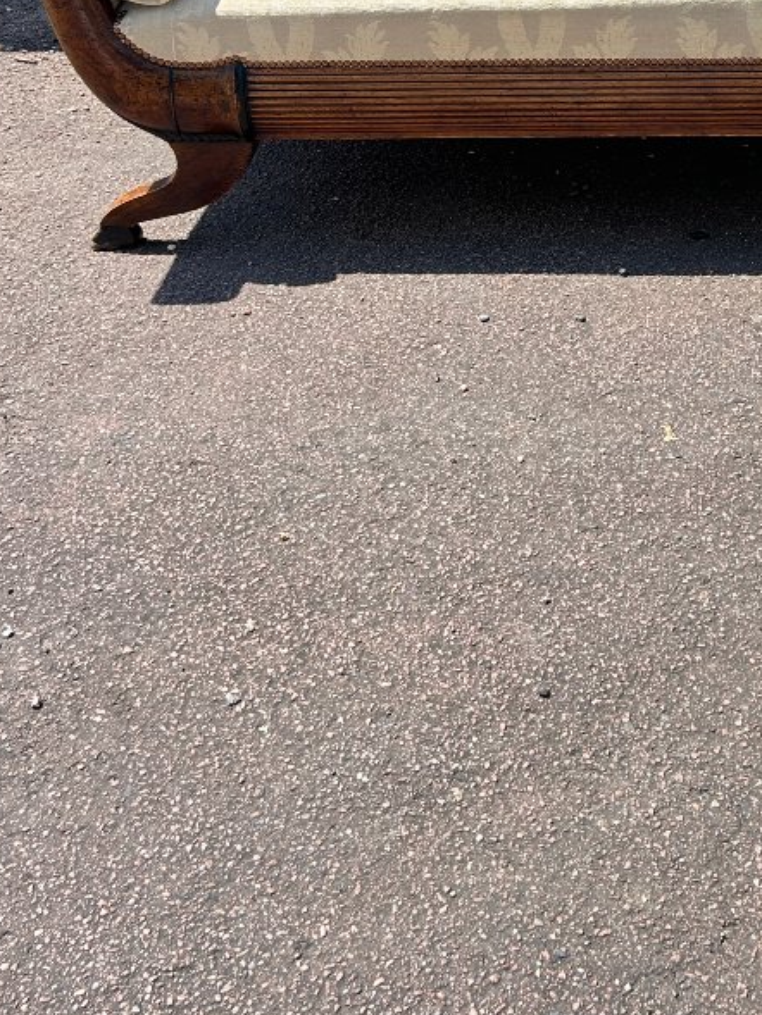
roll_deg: +1.2
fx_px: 1555
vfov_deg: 34.2
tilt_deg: -24.6
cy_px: 107
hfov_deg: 26.5
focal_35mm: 53
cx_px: 696
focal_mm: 5.7
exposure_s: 1/1311
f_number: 1.5
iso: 50
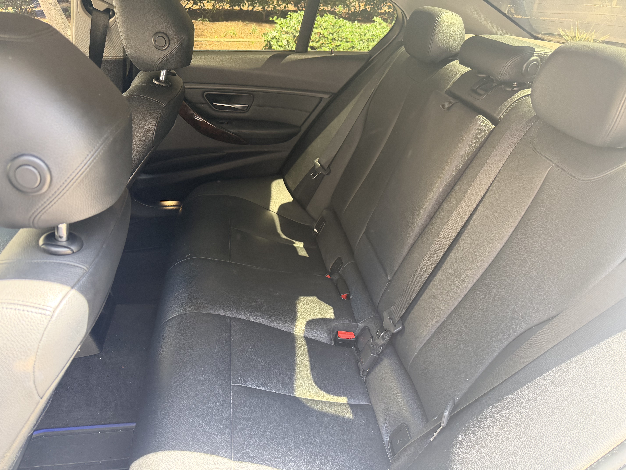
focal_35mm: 24
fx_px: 434
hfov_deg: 71.6
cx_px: 313
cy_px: 235
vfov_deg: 56.8
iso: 200
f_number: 1.78
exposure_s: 1/106
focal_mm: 6.76
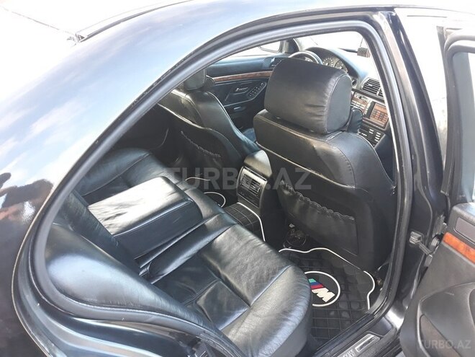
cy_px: 178
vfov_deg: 51.4
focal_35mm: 27
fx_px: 370
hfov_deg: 65.3
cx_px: 238
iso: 200
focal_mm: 3.71
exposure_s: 1/50
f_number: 1.7
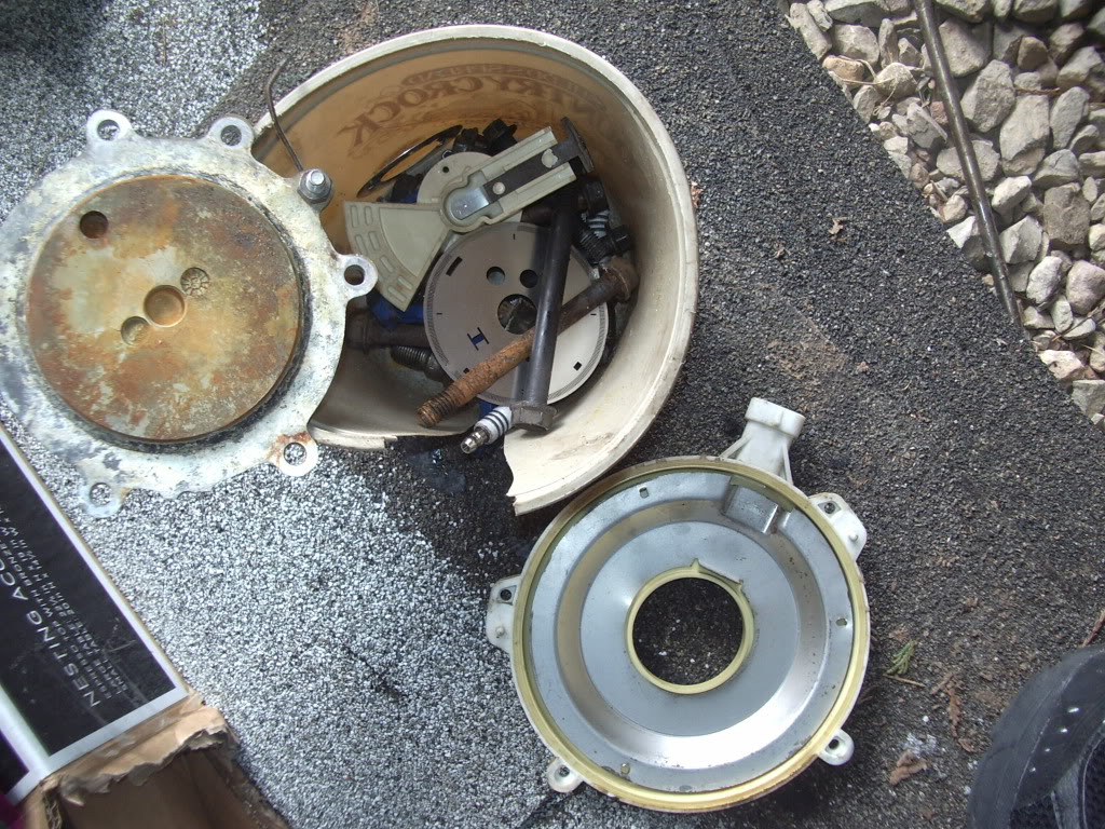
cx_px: 552
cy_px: 414
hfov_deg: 52.6
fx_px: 1117
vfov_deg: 40.7
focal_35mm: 35
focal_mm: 5.8
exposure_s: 1/60
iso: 100
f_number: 2.6
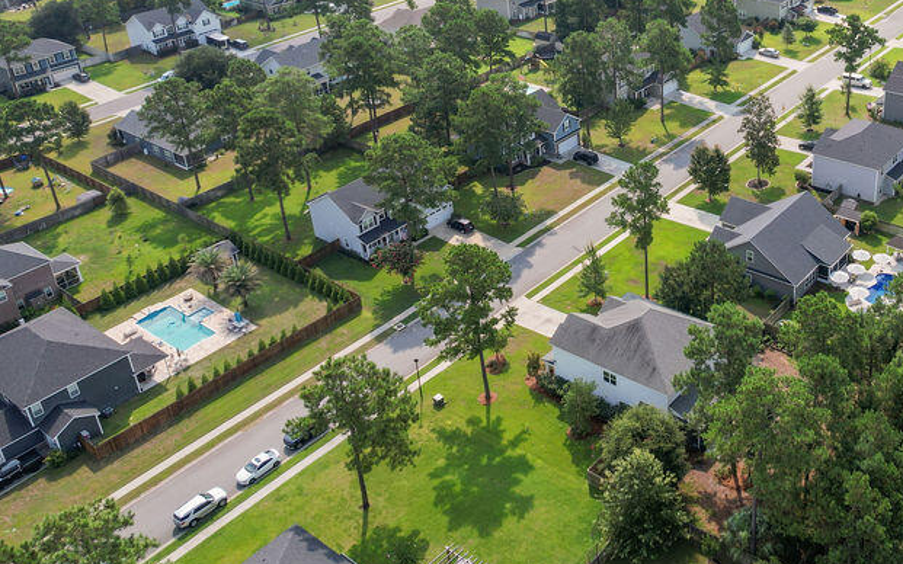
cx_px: 663
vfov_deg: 33.9
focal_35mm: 37
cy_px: 161
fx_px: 910
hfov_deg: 50.8
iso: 140
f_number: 2.8
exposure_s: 1/1250
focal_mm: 8.38
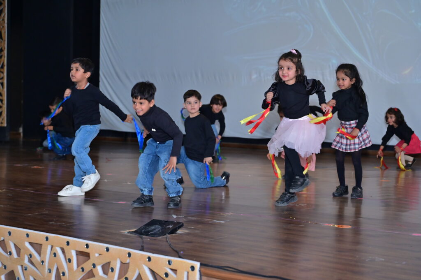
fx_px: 689
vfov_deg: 23.0
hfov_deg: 34.0
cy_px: 140
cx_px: 210
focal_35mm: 59
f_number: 4
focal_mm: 59
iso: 1600
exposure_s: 1/125
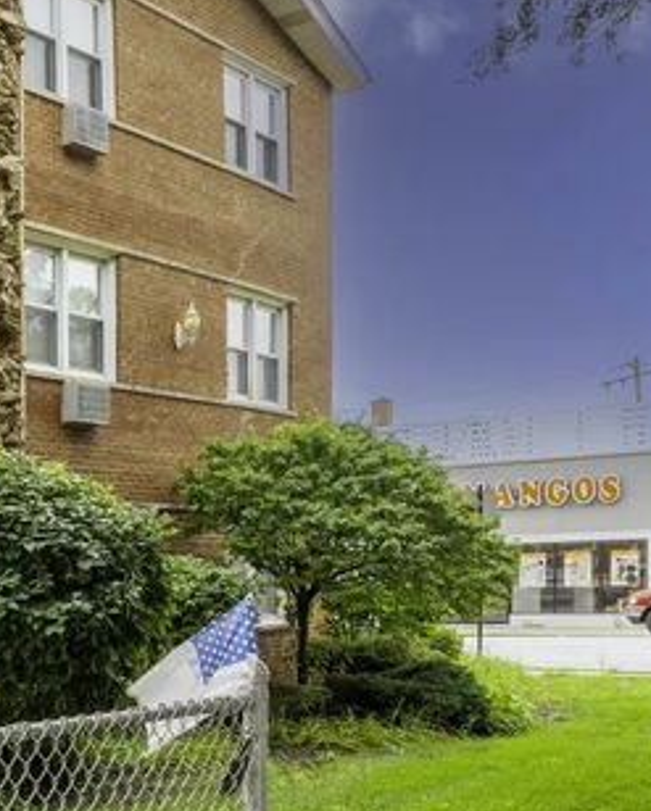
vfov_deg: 35.1
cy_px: 291
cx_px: -416
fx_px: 1275
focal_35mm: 53
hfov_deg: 21.9
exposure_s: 1/800
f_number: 9
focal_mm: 17
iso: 200
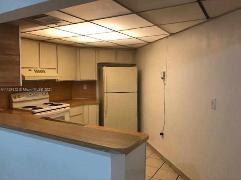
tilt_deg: -2.7
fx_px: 195
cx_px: 120
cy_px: 90
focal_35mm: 28
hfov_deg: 63.4
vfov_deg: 49.7
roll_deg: +1.2
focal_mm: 4
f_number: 1.8
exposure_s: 1/24
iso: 40
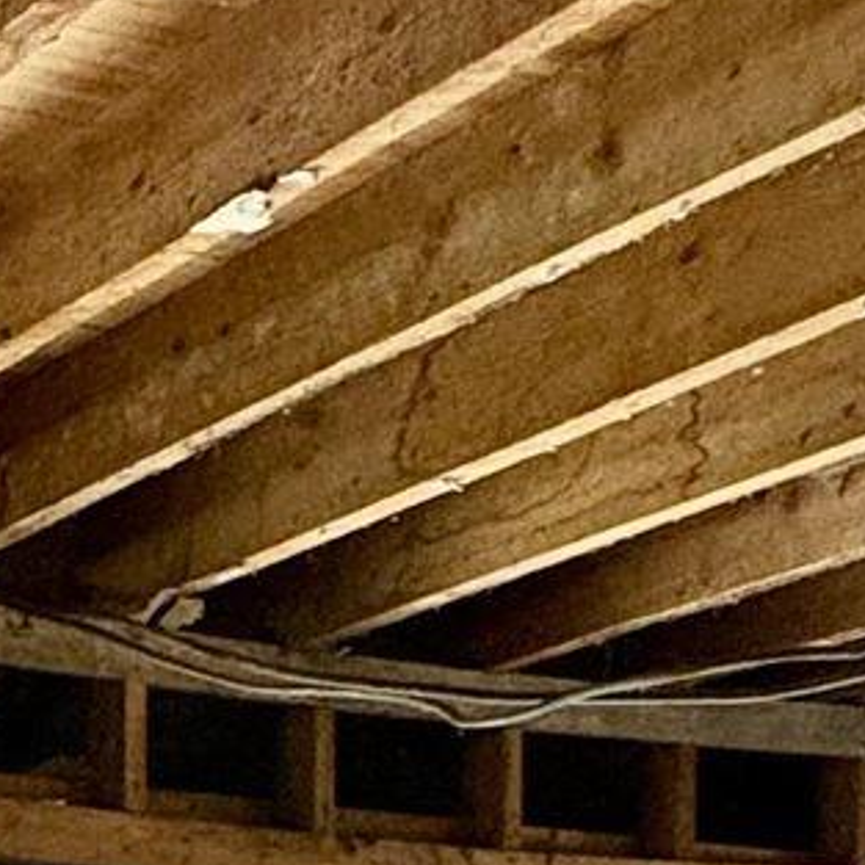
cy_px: 1559
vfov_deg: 16.1
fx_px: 2573
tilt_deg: -2.4
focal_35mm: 91
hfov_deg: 16.3
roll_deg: +0.0
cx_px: -655
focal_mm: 2.22
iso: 500
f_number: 2.2
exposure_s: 1/60
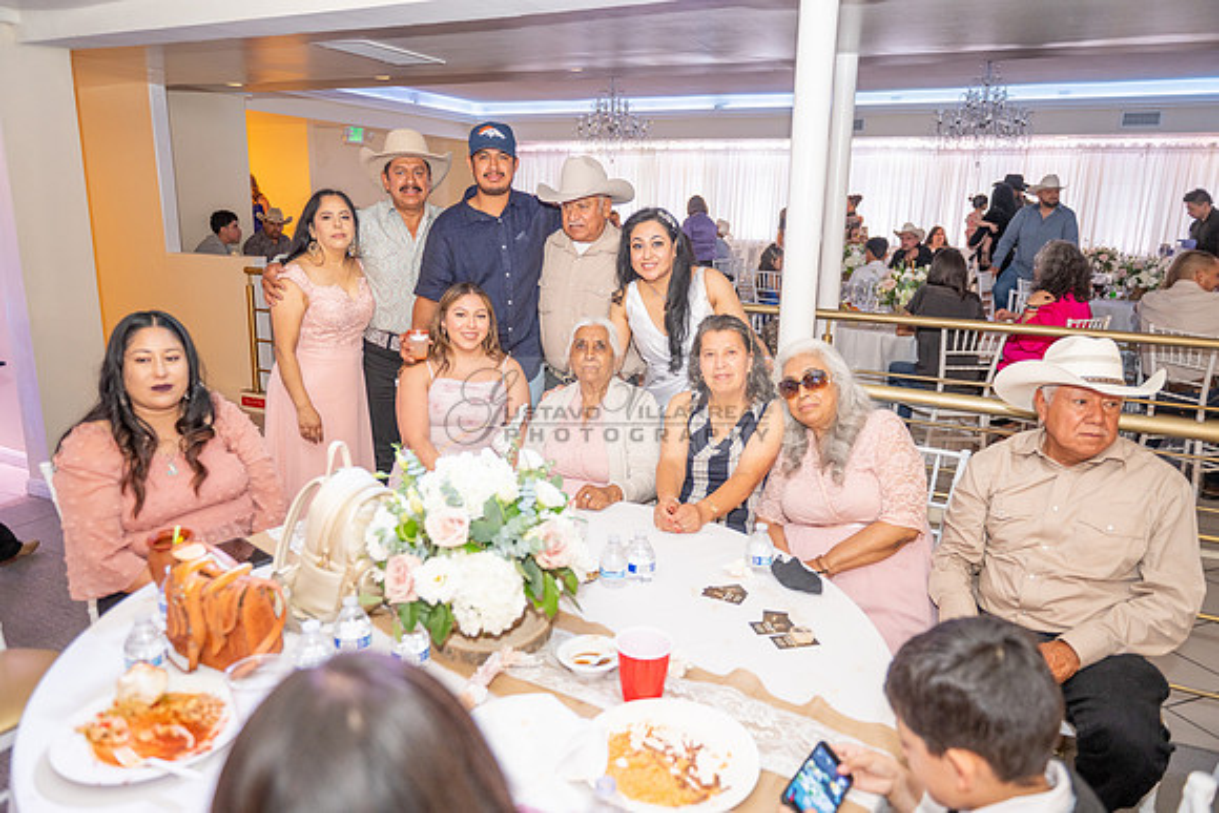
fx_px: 813
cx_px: 610
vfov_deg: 53.2
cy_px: 406
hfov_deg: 73.7
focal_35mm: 24
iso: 800
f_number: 3.2
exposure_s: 1/160
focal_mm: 24
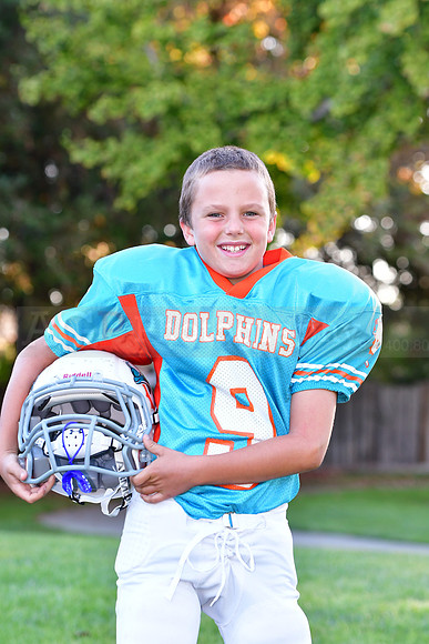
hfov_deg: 9.0
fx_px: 2733
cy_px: 322
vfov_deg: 13.4
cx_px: 214
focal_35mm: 153
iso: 400
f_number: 4.5
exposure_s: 1/100
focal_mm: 102
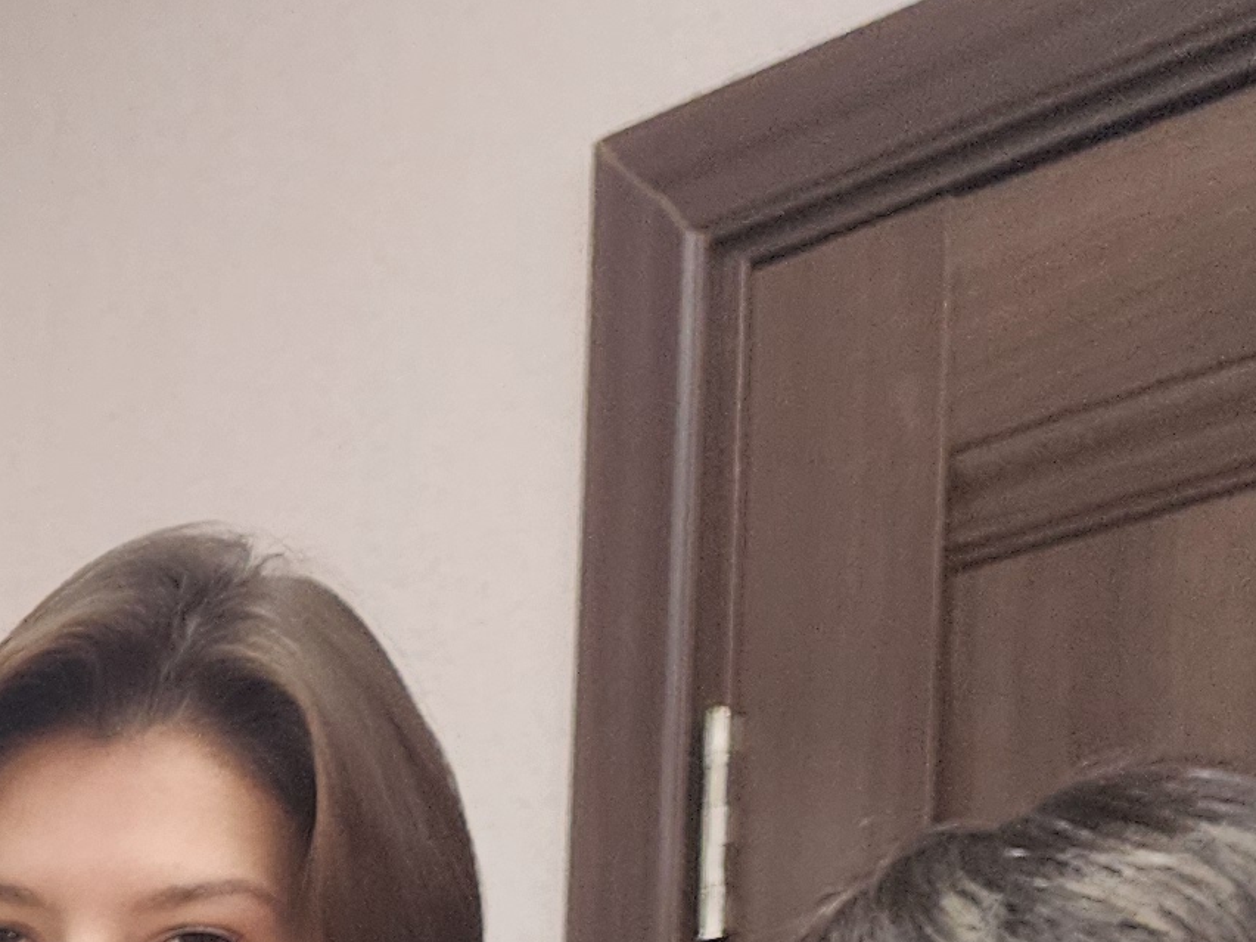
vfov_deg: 11.7
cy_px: 2132
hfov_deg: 15.2
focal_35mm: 108
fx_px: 3919
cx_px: -1159
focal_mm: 6.4
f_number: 1.8
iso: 160
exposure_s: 1/100
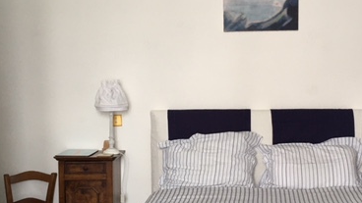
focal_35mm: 55
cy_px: 122
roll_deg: -0.5
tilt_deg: -5.8
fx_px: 528
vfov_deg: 21.8
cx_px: 207
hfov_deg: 37.8
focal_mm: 4.15
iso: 100
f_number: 2.2
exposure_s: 1/33
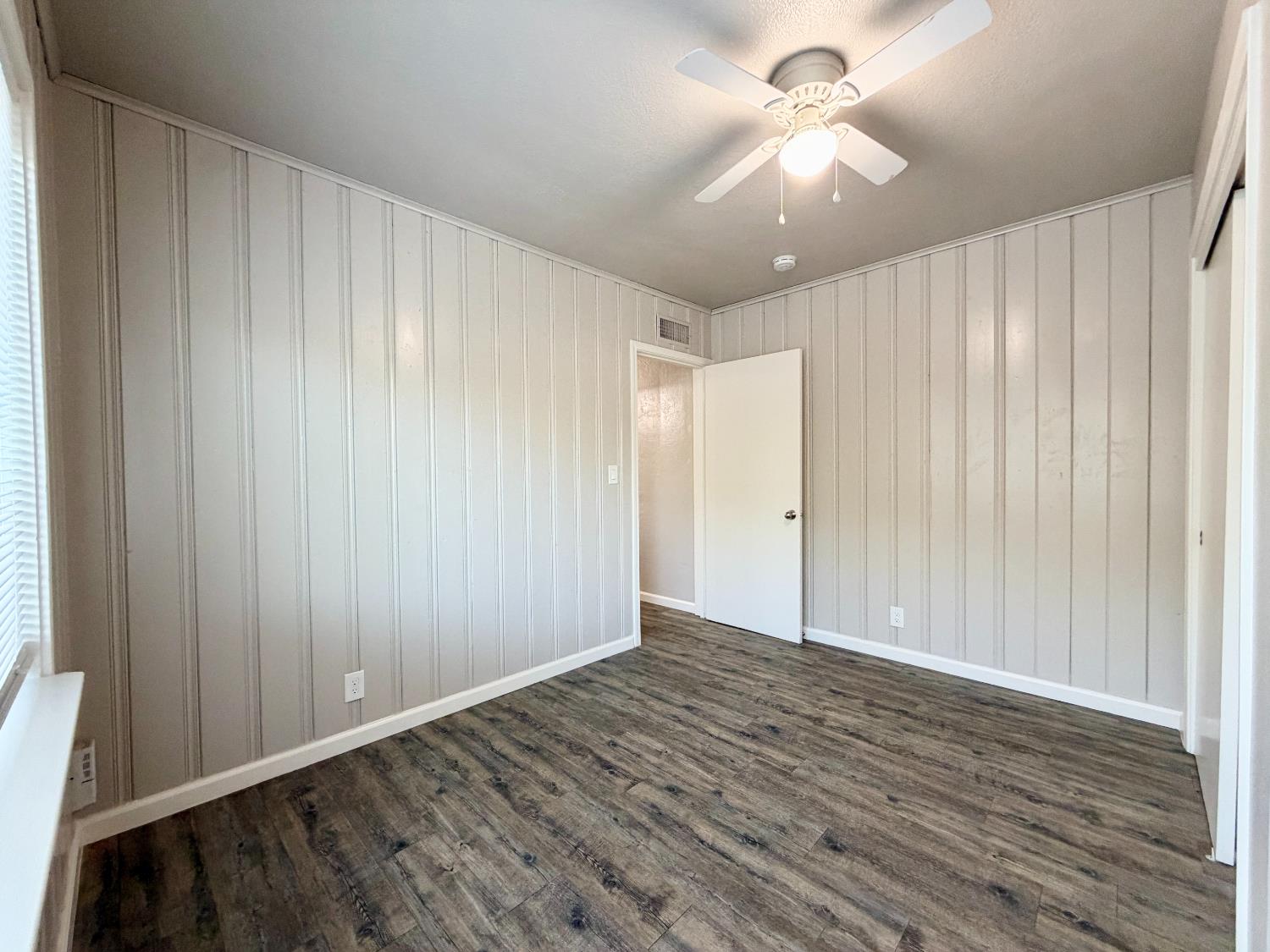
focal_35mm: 14
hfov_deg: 102.1
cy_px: 476
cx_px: 635
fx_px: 514
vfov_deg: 85.7
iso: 250
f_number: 2.2
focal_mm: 2.22
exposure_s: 1/60
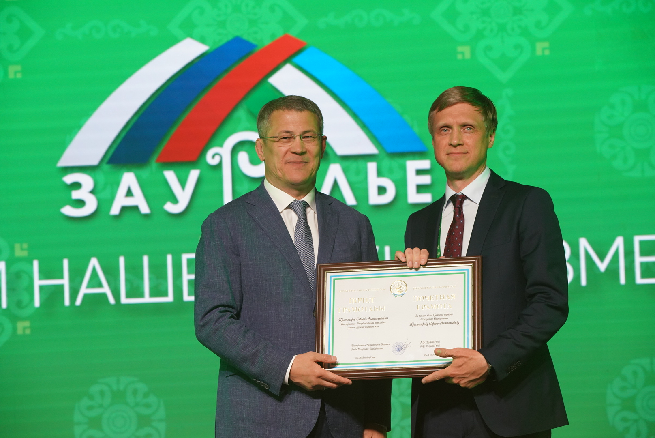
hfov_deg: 14.4
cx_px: 328
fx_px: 2585
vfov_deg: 9.7
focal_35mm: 142
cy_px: 219
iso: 2000
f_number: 7.1
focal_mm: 142
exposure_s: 1/250
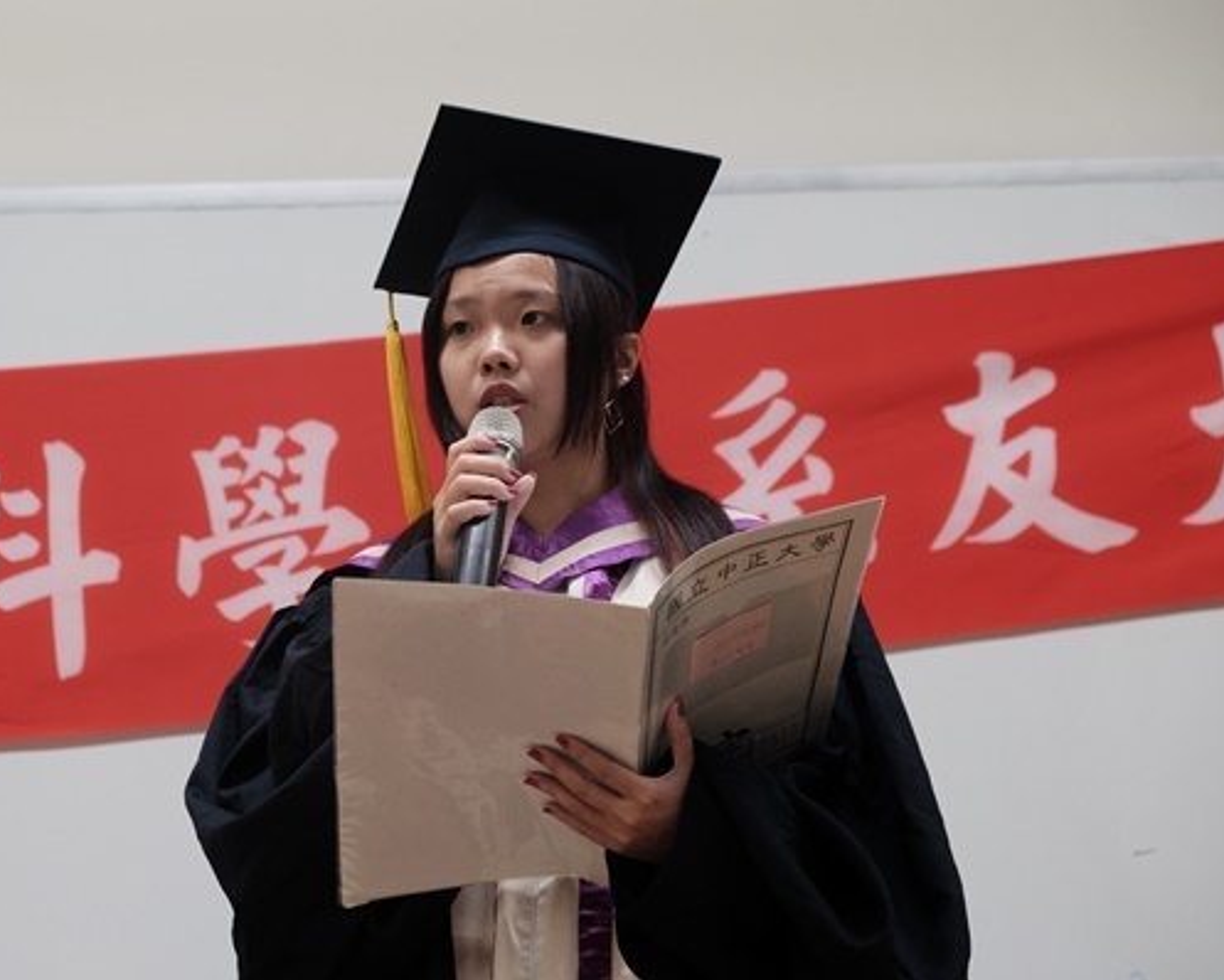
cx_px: 490
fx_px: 3407
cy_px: 490
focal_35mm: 94
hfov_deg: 20.3
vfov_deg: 16.4
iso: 1600
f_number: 4.5
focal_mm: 55
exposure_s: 1/170
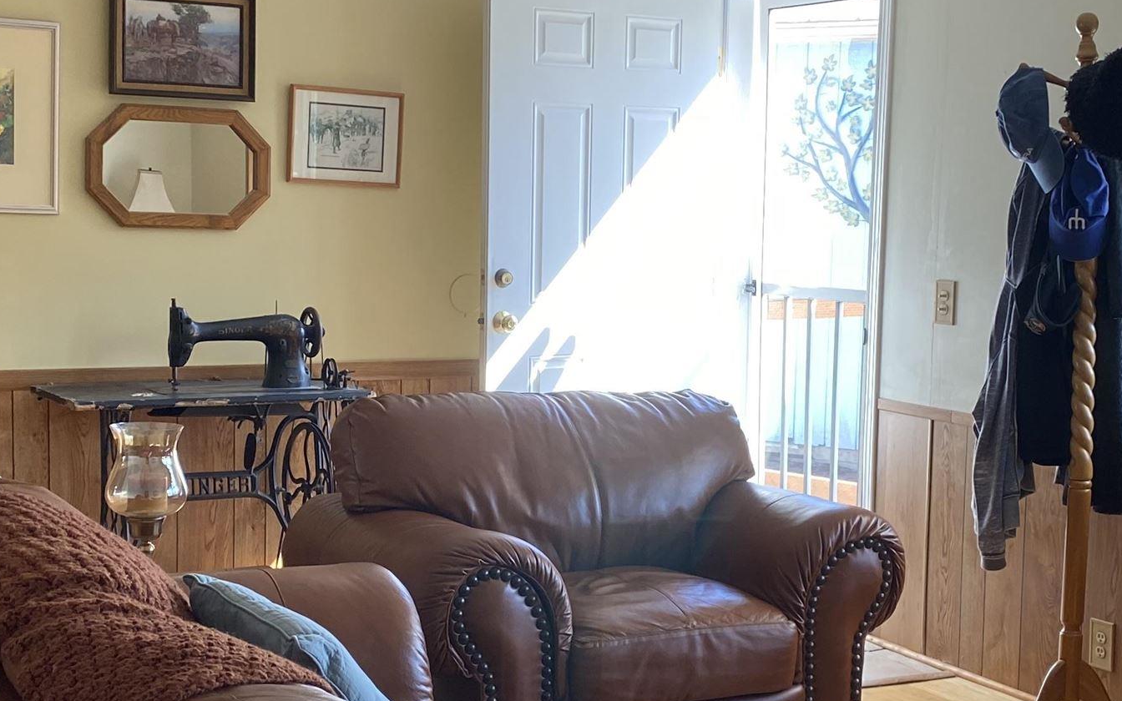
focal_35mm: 63
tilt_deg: -8.0
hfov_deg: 32.4
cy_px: 403
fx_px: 1926
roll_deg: -0.7
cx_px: 629
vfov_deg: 20.6
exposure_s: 1/120
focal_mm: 4.25
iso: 80
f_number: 1.8
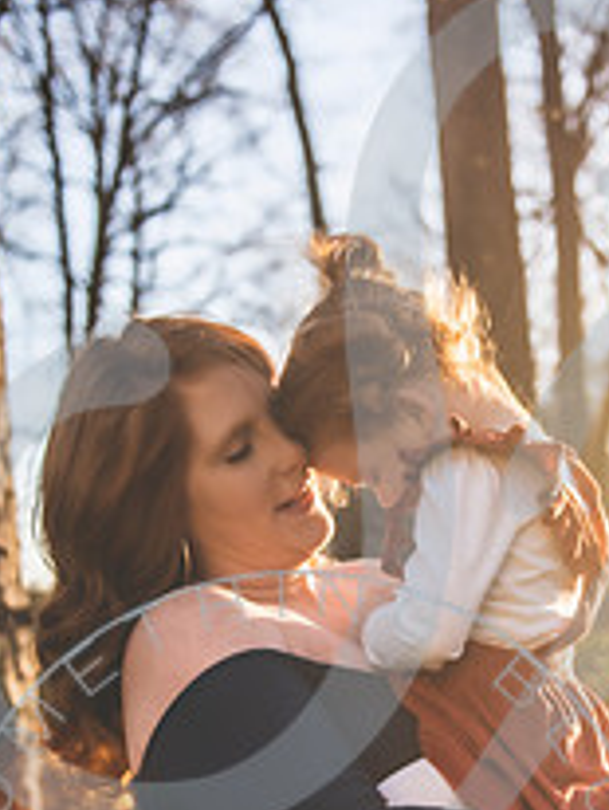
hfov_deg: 22.4
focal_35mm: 65
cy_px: 637
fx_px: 1522
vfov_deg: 29.2
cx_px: 475
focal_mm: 31
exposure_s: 1/1000
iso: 100
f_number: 2.8
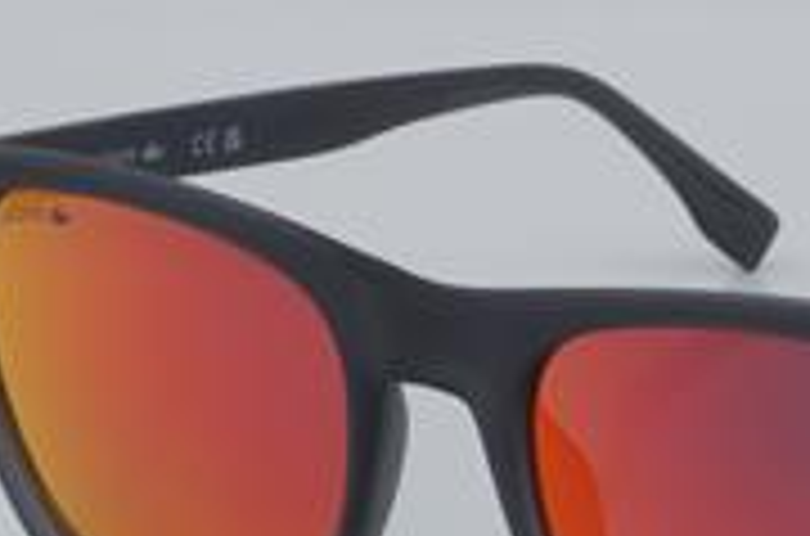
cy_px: 450
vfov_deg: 8.2
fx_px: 3748
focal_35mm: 167
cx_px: 778
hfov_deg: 12.2
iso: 100
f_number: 32
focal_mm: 50
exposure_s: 1/4
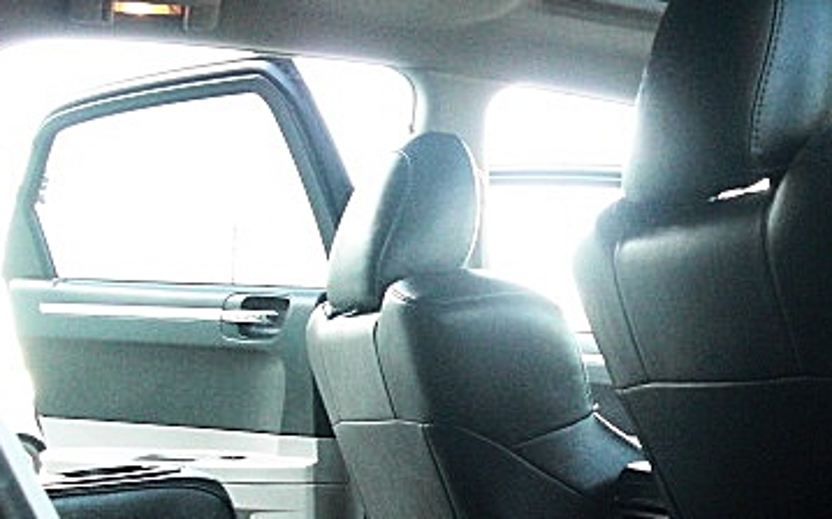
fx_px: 1541
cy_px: 371
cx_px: 640
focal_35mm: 68
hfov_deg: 29.7
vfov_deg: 19.0
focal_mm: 6.3
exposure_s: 1/125
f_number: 2.8
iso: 400
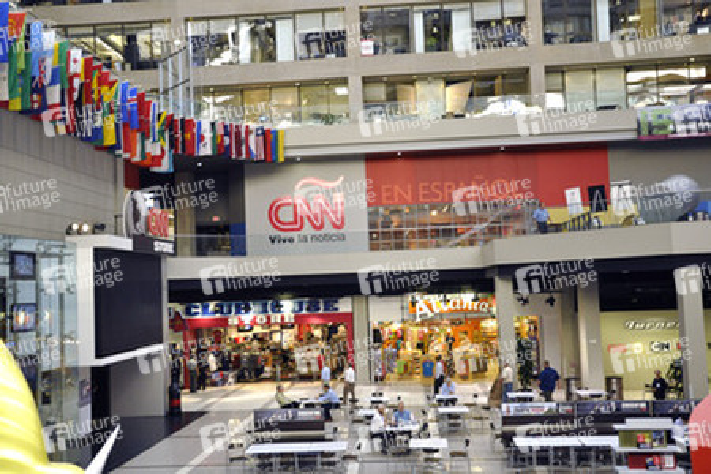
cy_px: 237
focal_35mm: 38
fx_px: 741
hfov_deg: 51.3
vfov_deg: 35.5
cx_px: 356
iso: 1000
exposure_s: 1/80
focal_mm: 25
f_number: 4.5
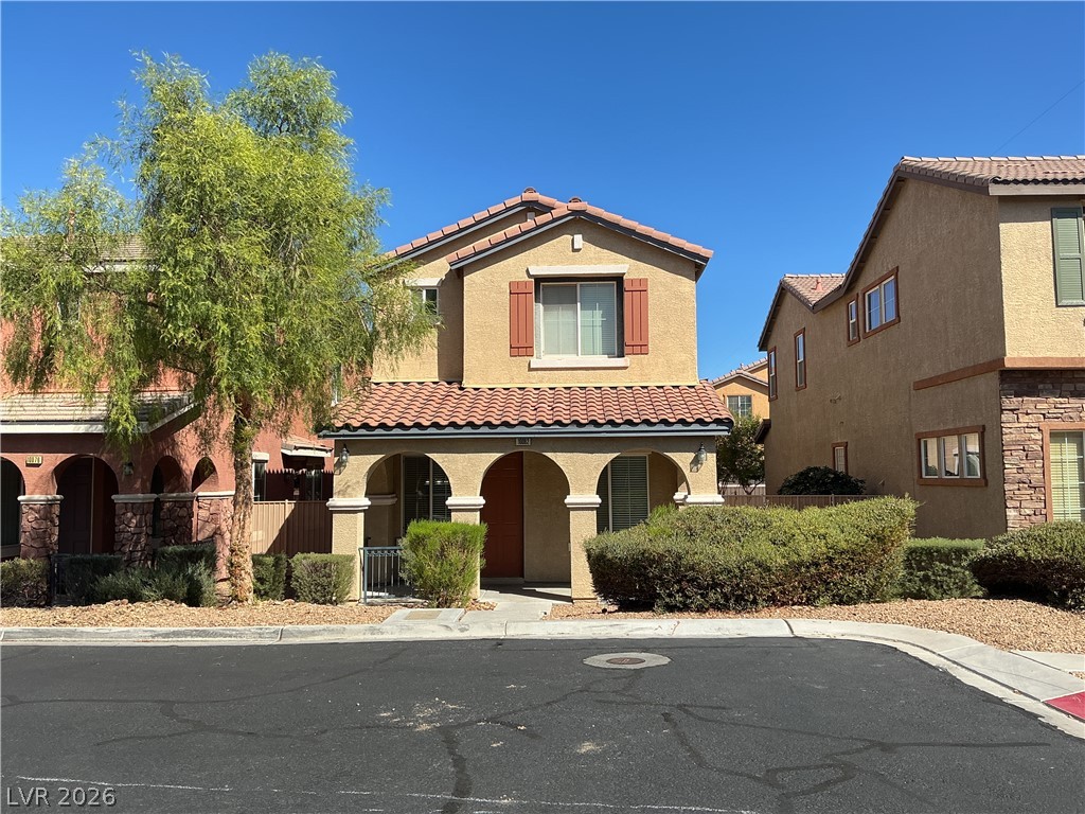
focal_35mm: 29
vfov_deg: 48.2
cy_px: 407
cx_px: 542
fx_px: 909
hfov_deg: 61.7
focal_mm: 3
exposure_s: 1/978
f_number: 1.8
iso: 25
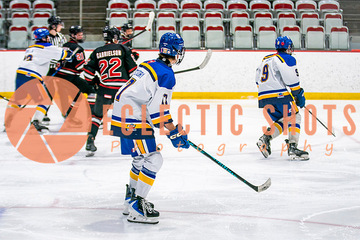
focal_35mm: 132
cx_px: 173
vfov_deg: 10.4
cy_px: 130
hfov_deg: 15.5
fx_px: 1318
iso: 500
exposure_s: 1/640
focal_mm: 70
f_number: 2.8
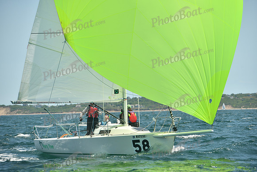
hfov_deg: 10.3
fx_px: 1428
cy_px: 86
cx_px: 128
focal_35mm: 200
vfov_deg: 6.9
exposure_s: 1/640
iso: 320
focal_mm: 200
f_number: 7.1
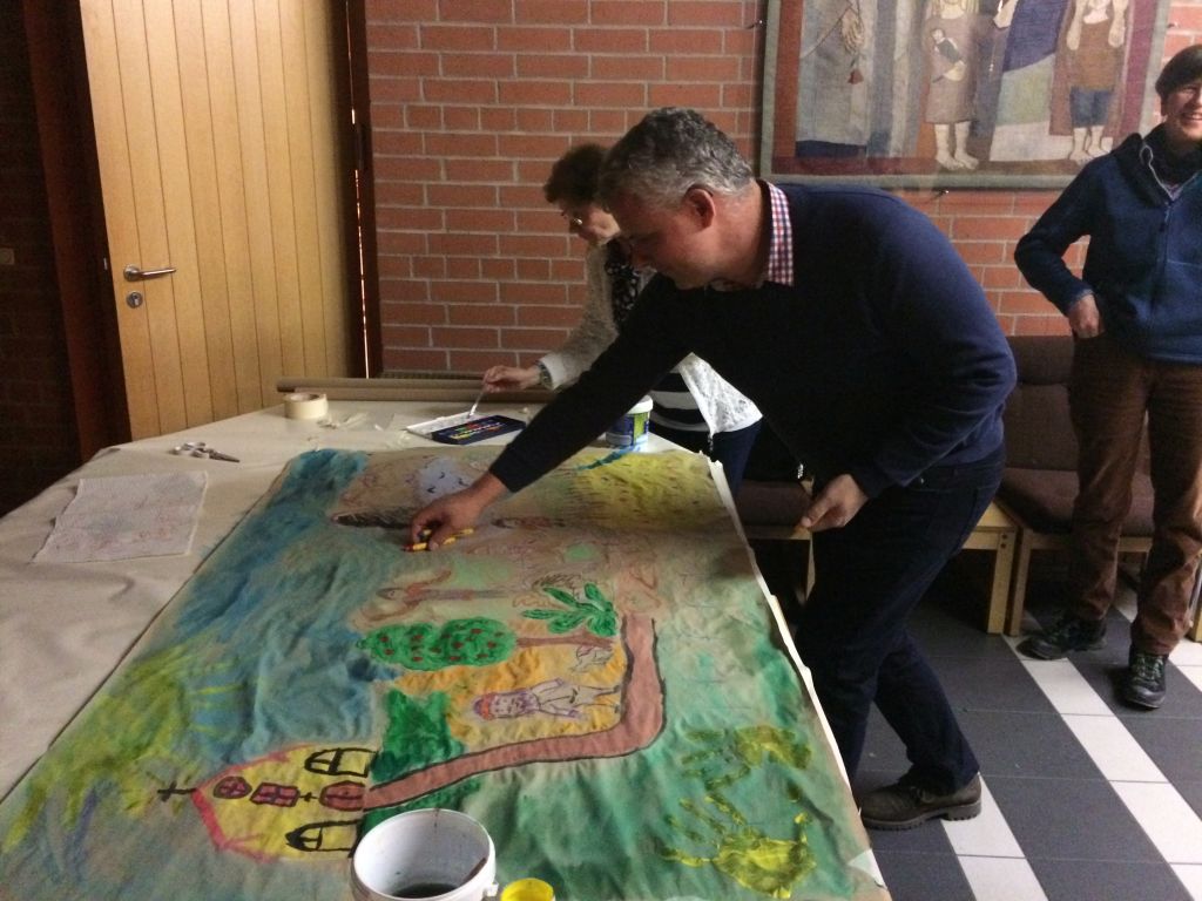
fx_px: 1007
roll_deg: +0.9
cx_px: 601
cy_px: 450
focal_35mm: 29
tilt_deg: -16.1
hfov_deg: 61.7
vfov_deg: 48.2
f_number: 2.2
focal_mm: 4.15
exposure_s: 1/17
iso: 640
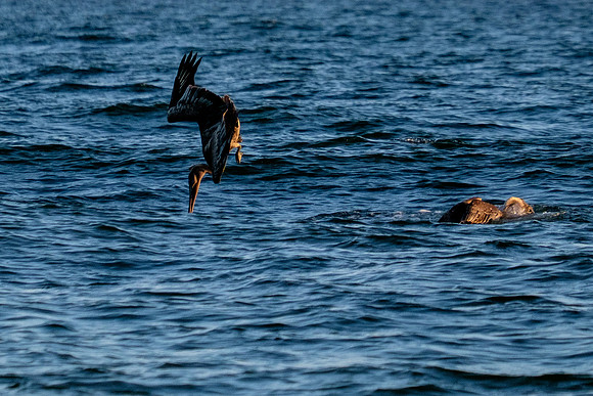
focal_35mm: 659
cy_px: -27
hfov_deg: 3.1
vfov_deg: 2.1
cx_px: 324
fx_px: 10856
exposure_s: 1/1000
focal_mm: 200
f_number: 5.6
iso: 400
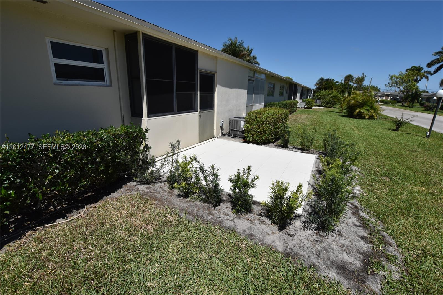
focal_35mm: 15
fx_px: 185
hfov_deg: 100.4
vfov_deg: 77.3
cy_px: 148
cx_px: 222
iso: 200
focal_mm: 10
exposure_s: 1/800
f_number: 9
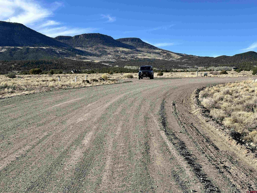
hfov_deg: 39.7
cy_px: 96
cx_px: 128
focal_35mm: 48
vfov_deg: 30.3
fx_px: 356
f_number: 1.78
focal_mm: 6.86
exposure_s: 1/3367
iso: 64
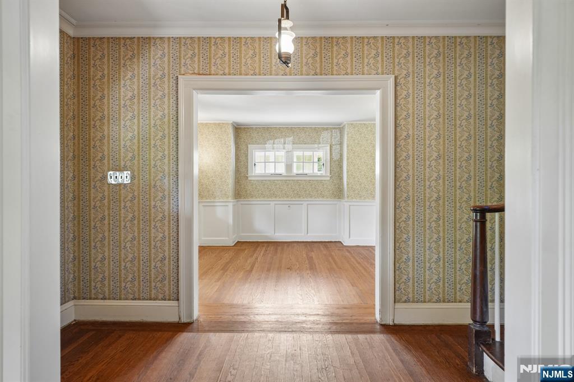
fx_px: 335
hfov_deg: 81.2
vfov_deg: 59.5
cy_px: 191
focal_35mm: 21
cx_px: 287
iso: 200
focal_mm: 21
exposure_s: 1/8
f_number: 5.6
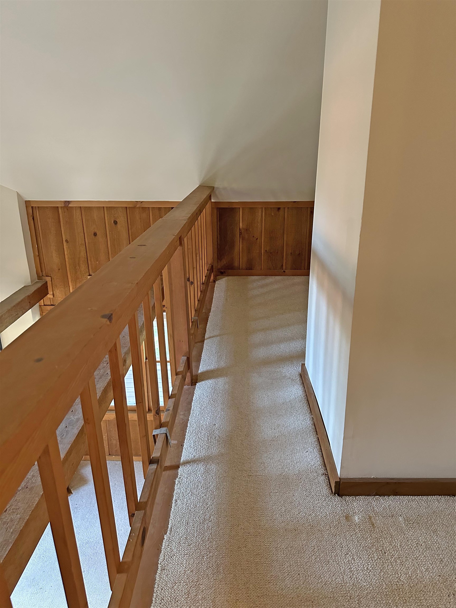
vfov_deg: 71.6
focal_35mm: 24
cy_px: 304
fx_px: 422
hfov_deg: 56.8
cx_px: 228
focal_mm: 6.86
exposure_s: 1/60
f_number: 1.78
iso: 800
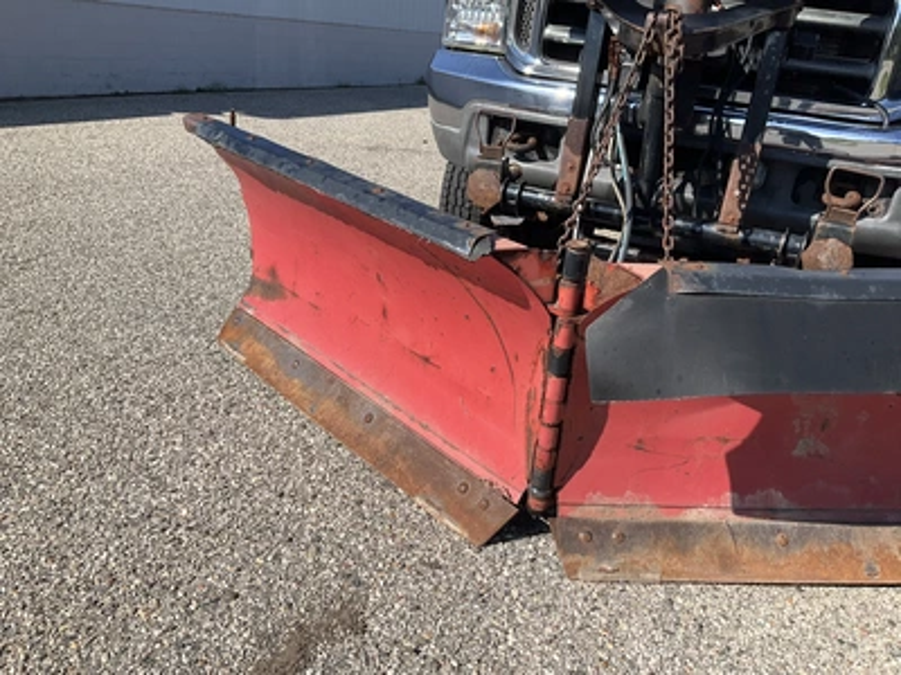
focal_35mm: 29
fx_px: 755
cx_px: 450
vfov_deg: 48.2
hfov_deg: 61.7
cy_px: 338
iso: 25
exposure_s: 1/1626
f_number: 1.8
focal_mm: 3
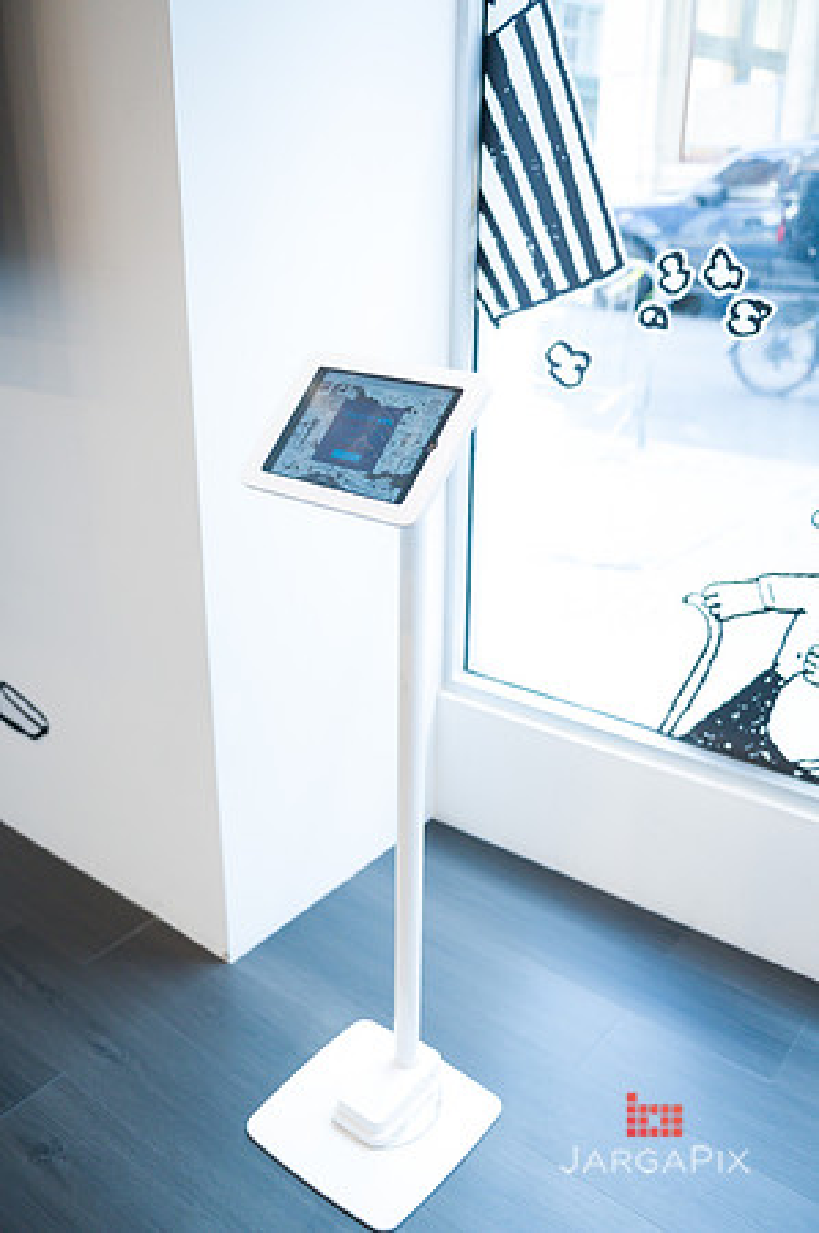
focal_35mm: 31
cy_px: 616
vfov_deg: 60.3
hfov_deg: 42.2
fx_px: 1060
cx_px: 410
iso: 2500
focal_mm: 31
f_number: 3.5
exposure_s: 1/500
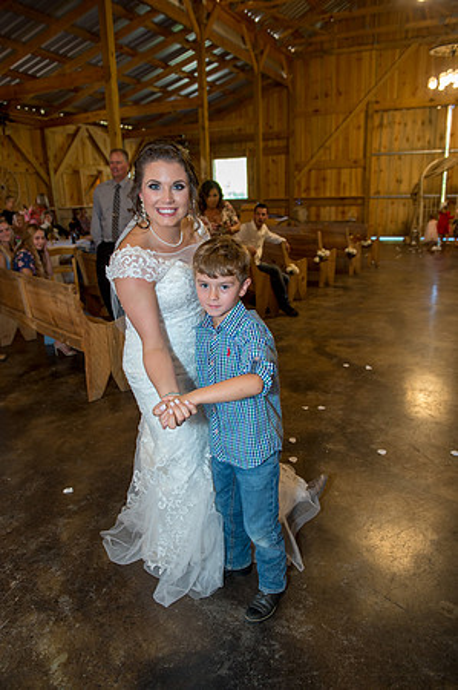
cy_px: 345
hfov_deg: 49.5
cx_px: 229
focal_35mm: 26
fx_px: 497
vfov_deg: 69.4
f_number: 4
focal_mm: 26
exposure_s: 1/125
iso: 1600
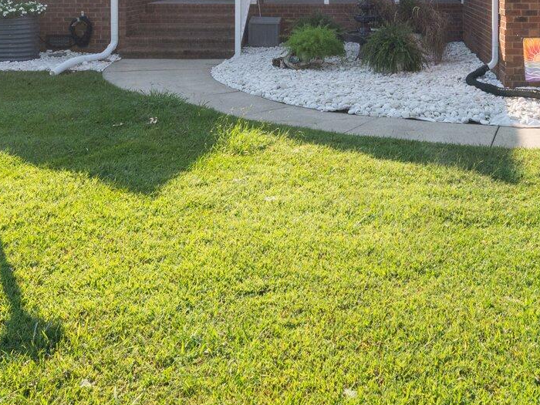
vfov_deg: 28.0
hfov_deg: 41.0
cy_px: -84
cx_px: 398
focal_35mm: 45
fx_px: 702
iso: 400
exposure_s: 1/500
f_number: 9
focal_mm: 16
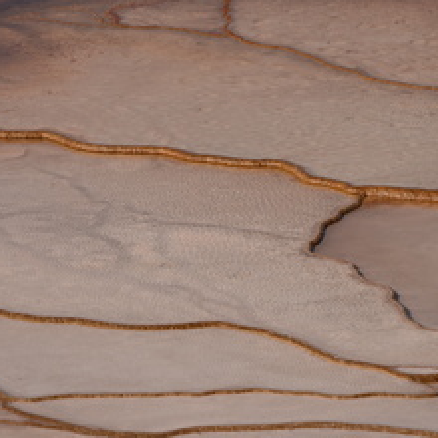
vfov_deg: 2.0
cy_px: 176
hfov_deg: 2.0
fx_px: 12411
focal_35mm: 867
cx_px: 279
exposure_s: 1/1000
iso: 100
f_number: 5.6
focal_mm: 400
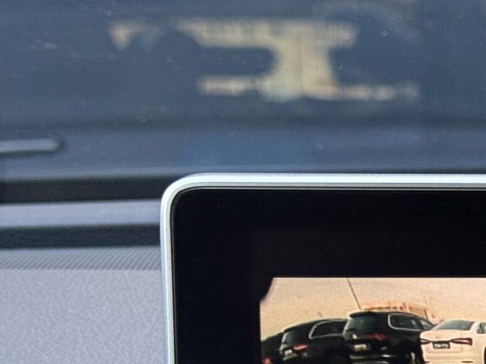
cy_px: 448
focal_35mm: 159
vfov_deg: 9.2
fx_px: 2233
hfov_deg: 11.9
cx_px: 704
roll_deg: +0.7
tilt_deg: -8.5
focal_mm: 6.76
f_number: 1.78
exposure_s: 1/71
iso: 200
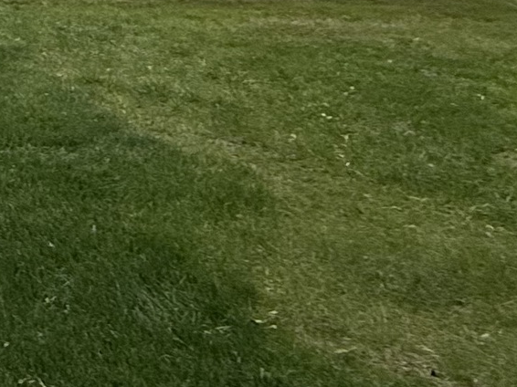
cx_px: -488
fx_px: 1135
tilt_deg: +3.9
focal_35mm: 76
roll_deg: +0.1
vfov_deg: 17.2
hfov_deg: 18.3
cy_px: -214
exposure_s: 1/1285
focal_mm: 2.22
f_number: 2.2
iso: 50
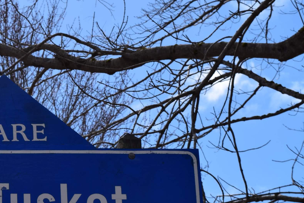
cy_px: 177
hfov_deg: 16.4
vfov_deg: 11.1
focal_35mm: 123
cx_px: 9
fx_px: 1039
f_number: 10
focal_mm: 42
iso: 100
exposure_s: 1/250
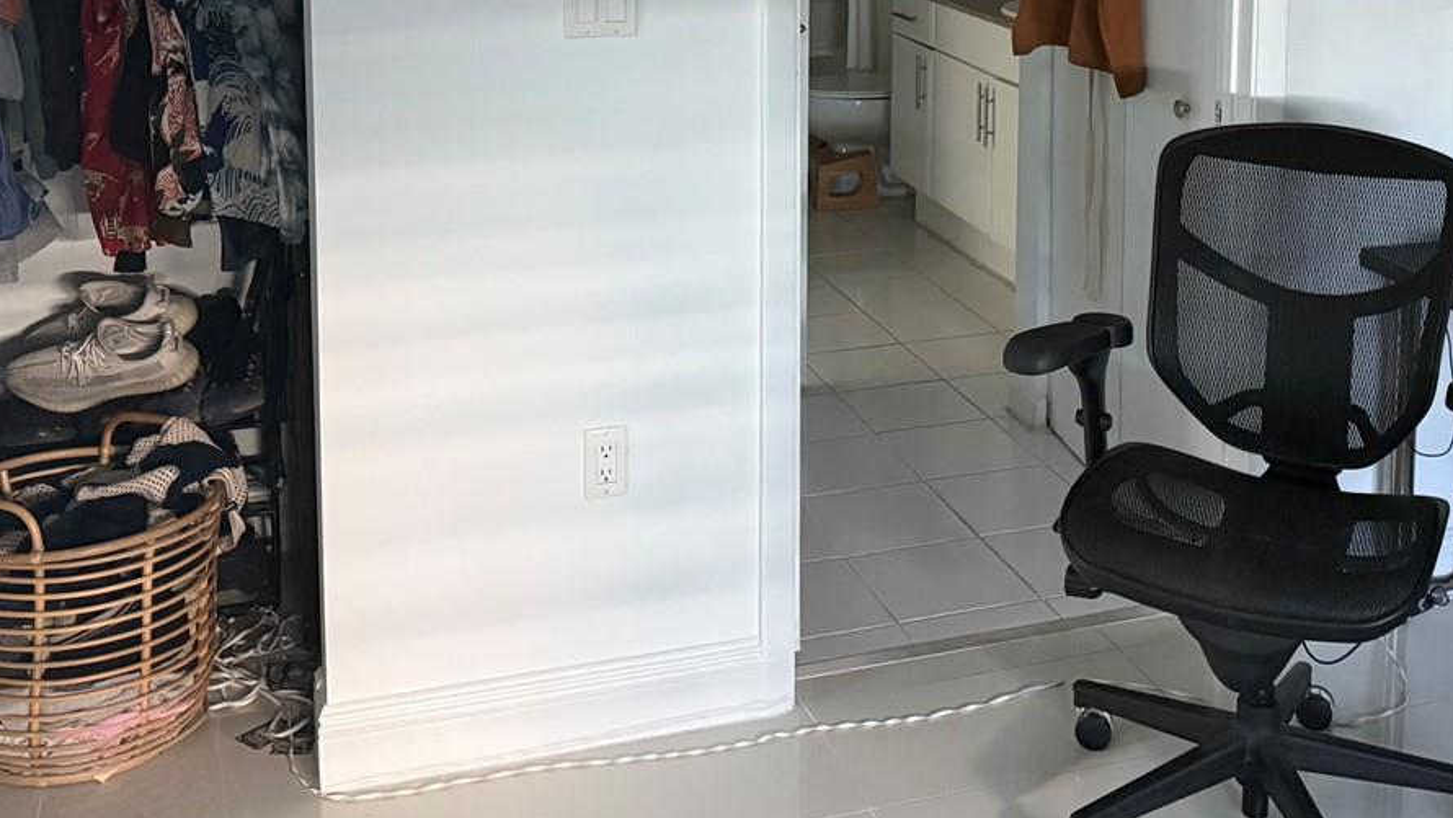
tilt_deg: -7.0
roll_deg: -0.4
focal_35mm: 47
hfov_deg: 43.6
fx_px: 1811
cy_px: -26
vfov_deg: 24.2
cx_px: 836
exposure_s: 1/50
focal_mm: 6.76
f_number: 1.78
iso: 800
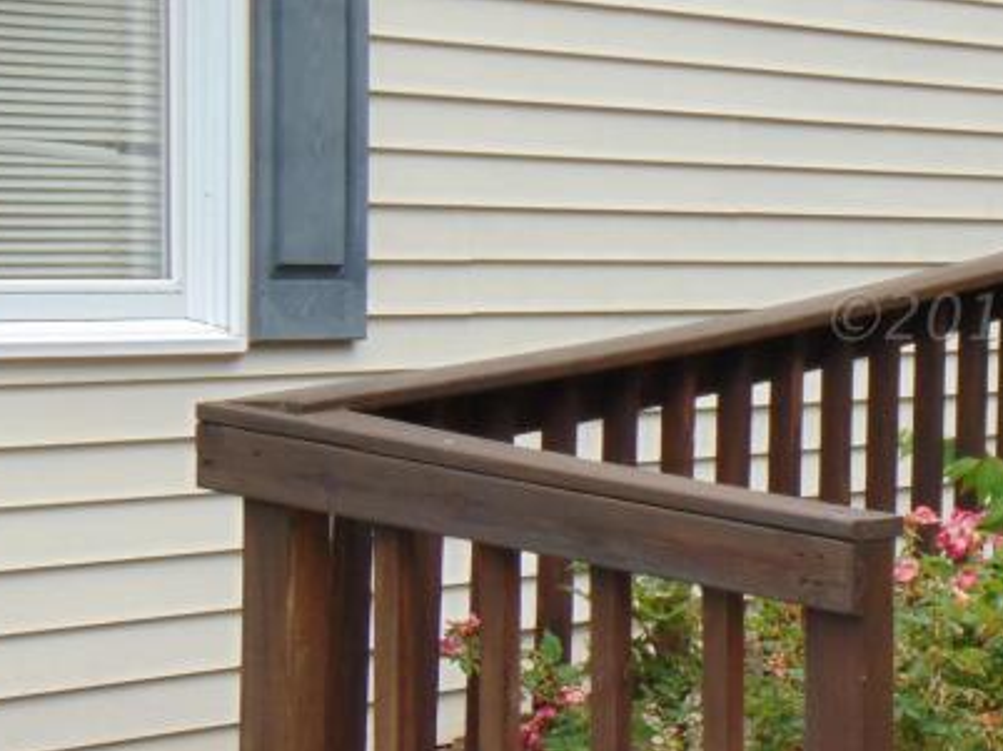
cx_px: 1083
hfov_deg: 12.7
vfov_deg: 9.7
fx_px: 4431
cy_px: 317
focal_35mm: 153
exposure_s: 1/320
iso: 80
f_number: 9.3
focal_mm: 10.8
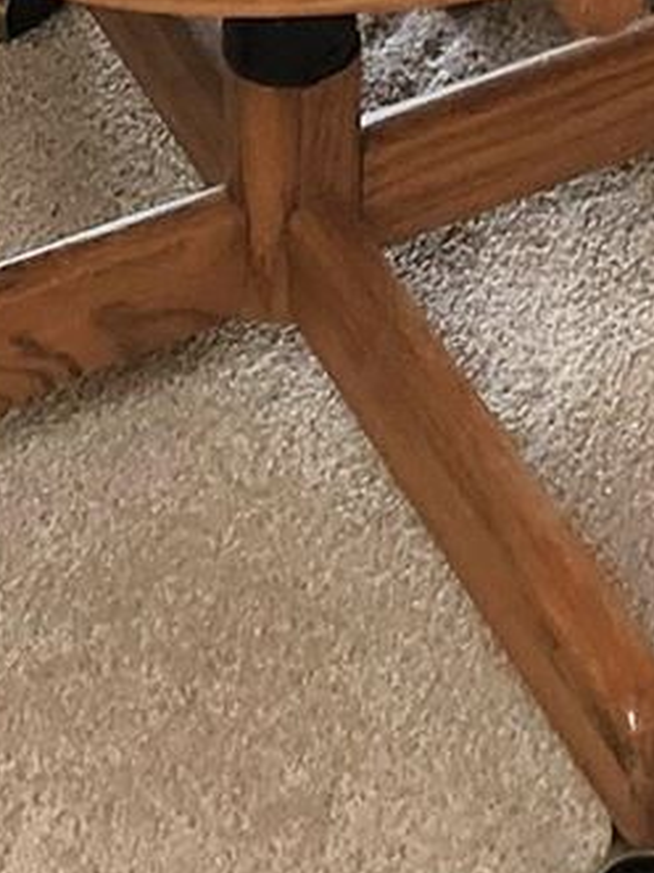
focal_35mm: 160
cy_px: -1717
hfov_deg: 9.1
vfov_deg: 9.6
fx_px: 4033
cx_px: 849
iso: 160
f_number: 1.8
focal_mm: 5.4
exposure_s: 1/180
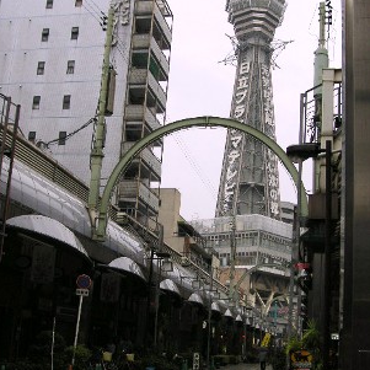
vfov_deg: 32.2
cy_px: 184
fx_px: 641
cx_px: 183
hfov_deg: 32.2
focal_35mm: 53
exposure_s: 1/180
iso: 50
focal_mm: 7.3
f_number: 3.1
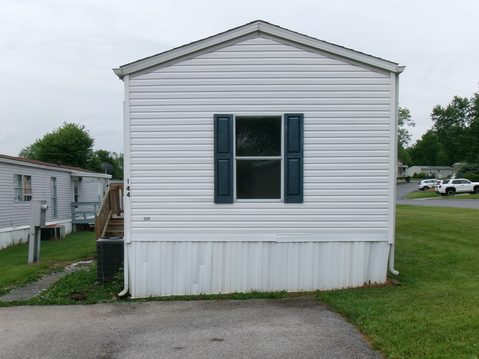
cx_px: 240
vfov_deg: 49.7
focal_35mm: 28
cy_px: 180
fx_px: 387
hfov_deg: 63.4
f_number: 10.8
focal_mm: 5.1
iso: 100
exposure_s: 1/70
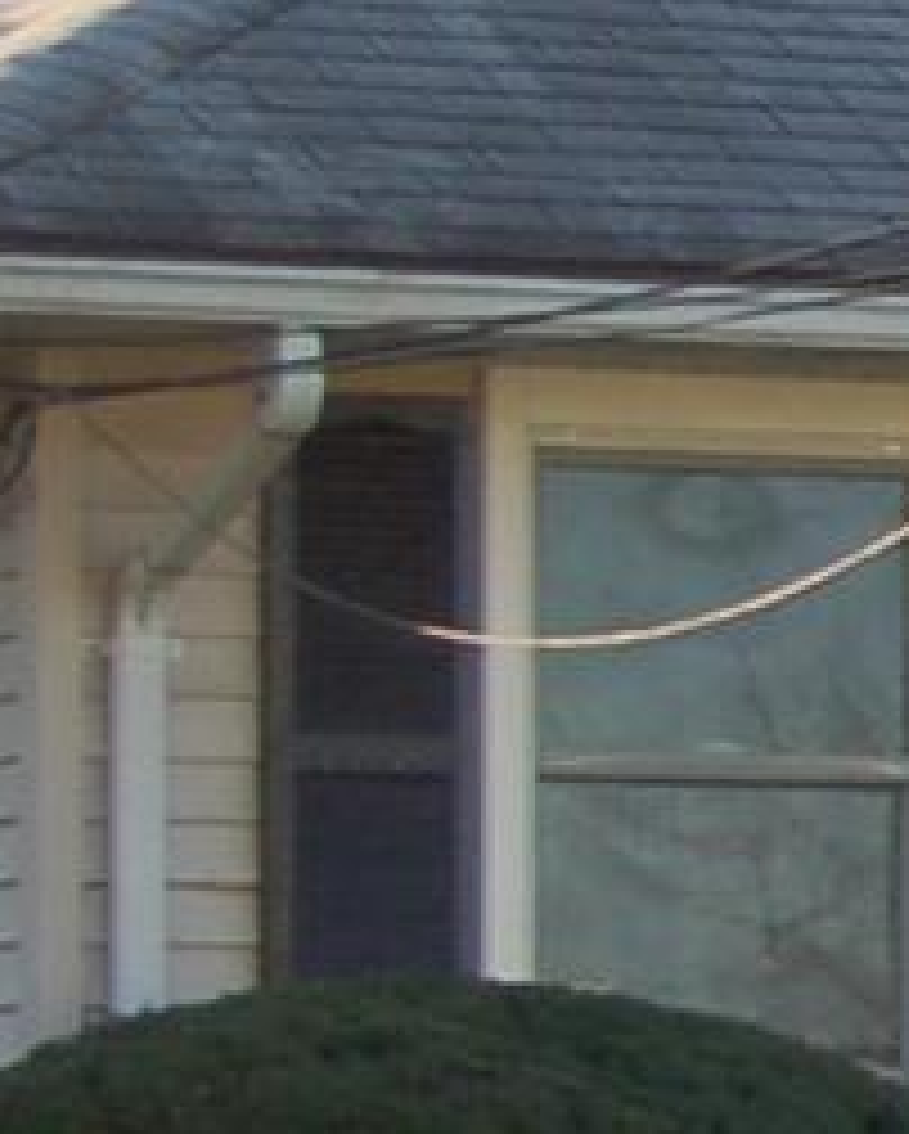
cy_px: 814
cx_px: 4284
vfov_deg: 4.5
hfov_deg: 3.3
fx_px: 14577
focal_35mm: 434
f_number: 5
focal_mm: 38
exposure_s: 1/500
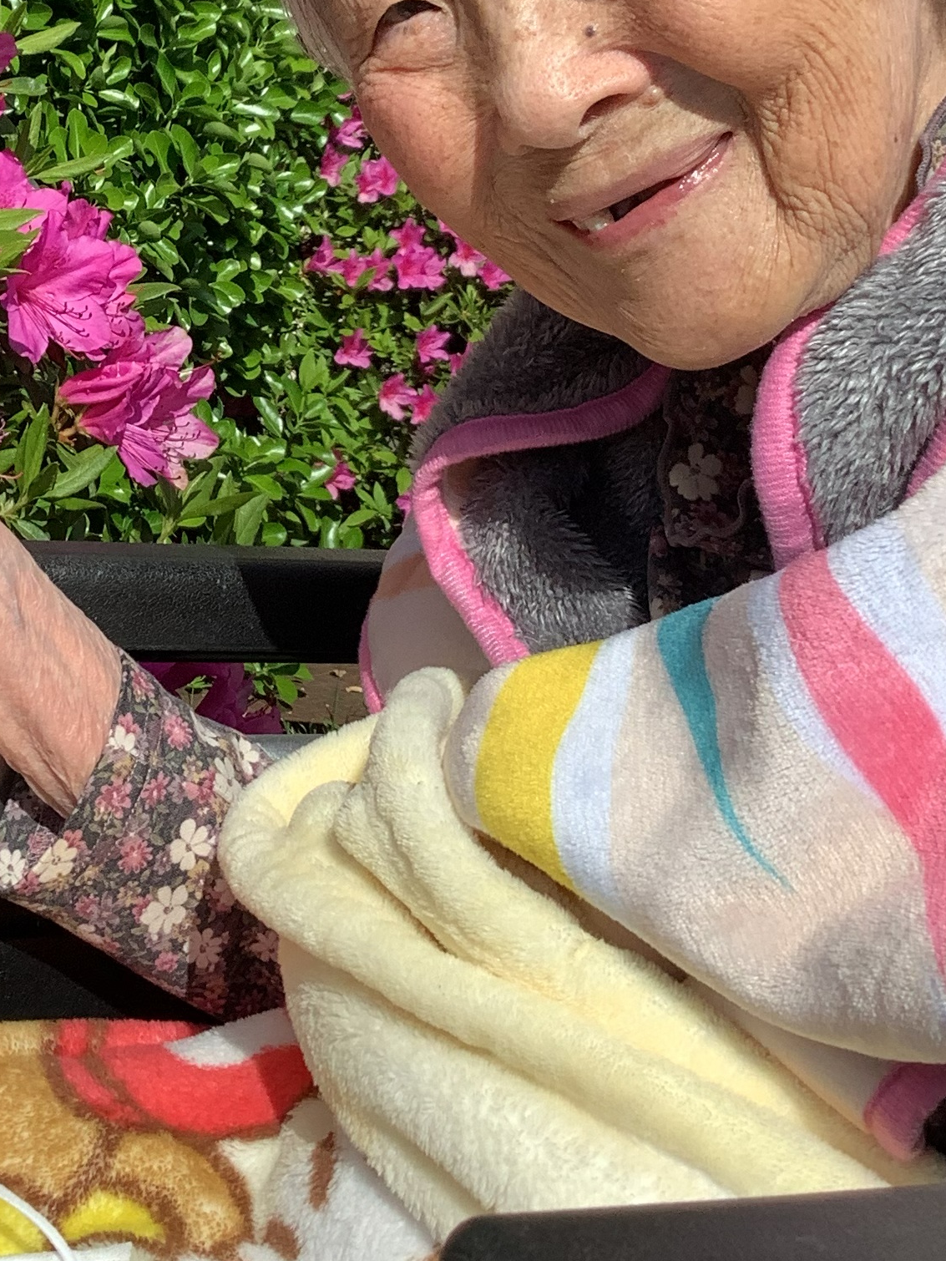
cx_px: 183
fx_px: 2441
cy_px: 273
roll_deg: -2.0
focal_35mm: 67
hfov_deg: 21.6
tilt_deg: -2.8
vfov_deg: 28.4
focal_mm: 3.3
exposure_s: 1/2092
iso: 25
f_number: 2.4
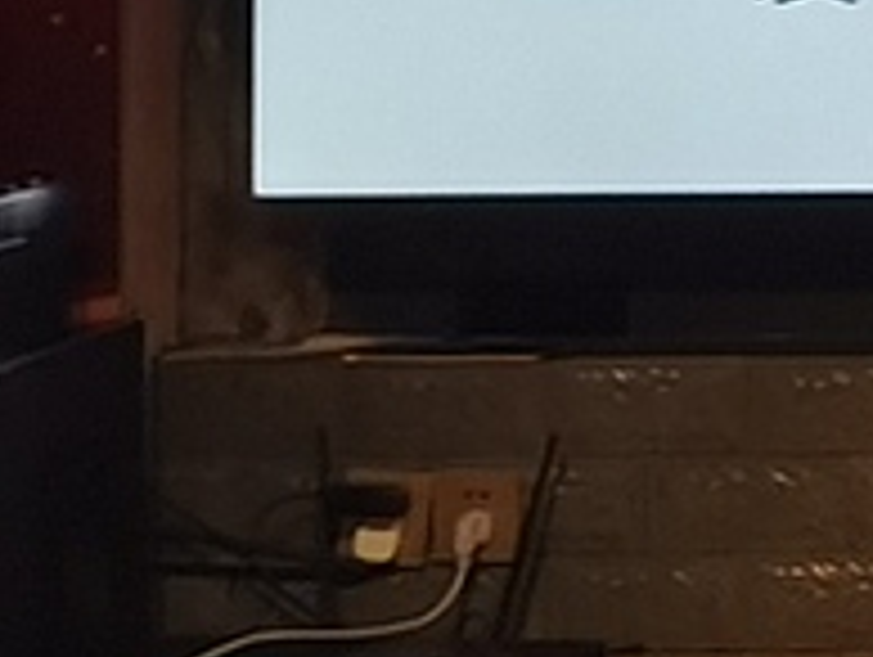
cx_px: 2871
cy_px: -904
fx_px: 7323
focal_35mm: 290
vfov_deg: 5.0
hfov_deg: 6.1
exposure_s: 1/164
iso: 50
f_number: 1.8
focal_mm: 5.58
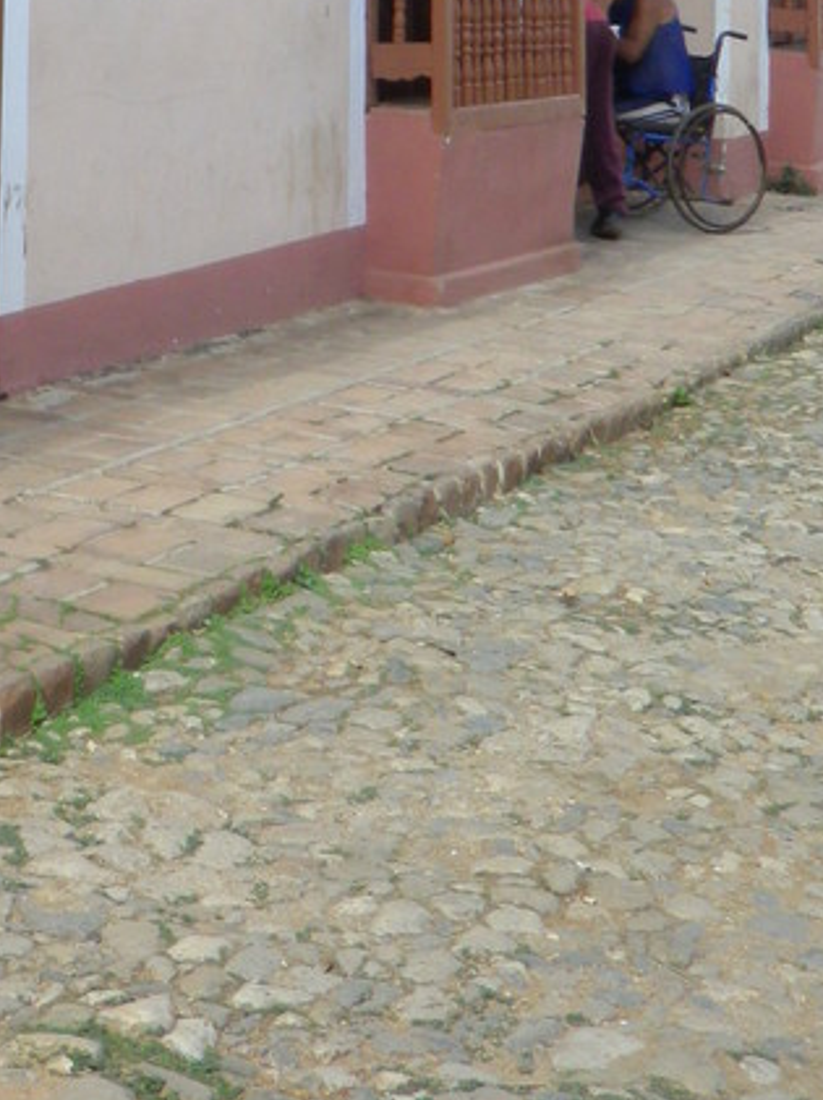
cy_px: -353
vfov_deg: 18.7
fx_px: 3080
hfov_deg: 14.6
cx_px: -230
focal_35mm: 97
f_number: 3.5
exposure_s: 1/400
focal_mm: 6.1
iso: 100
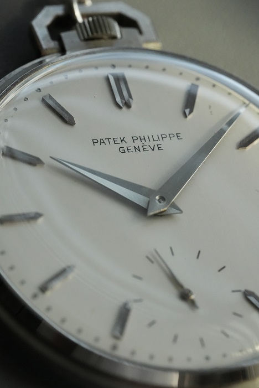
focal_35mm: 105
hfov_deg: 13.1
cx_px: 130
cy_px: 194
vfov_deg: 19.4
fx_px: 1132
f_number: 10
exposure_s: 1/250
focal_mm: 105
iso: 6400
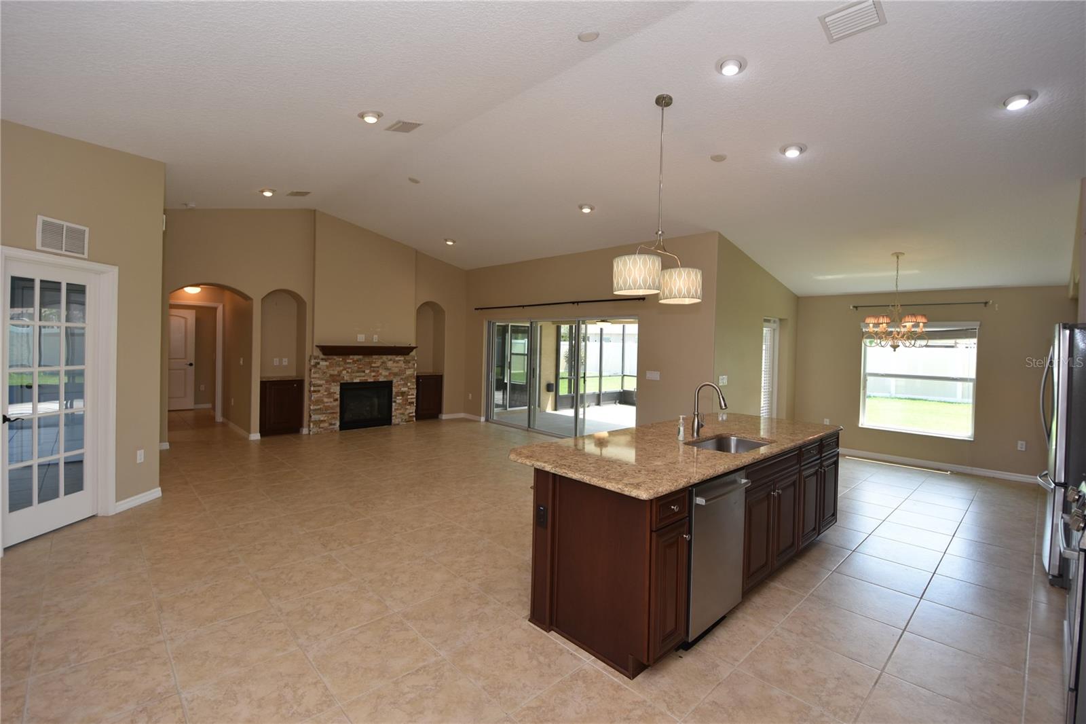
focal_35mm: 15
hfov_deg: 100.4
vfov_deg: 77.3
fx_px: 452
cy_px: 362
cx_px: 543
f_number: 4.5
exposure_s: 1/80
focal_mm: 10
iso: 200
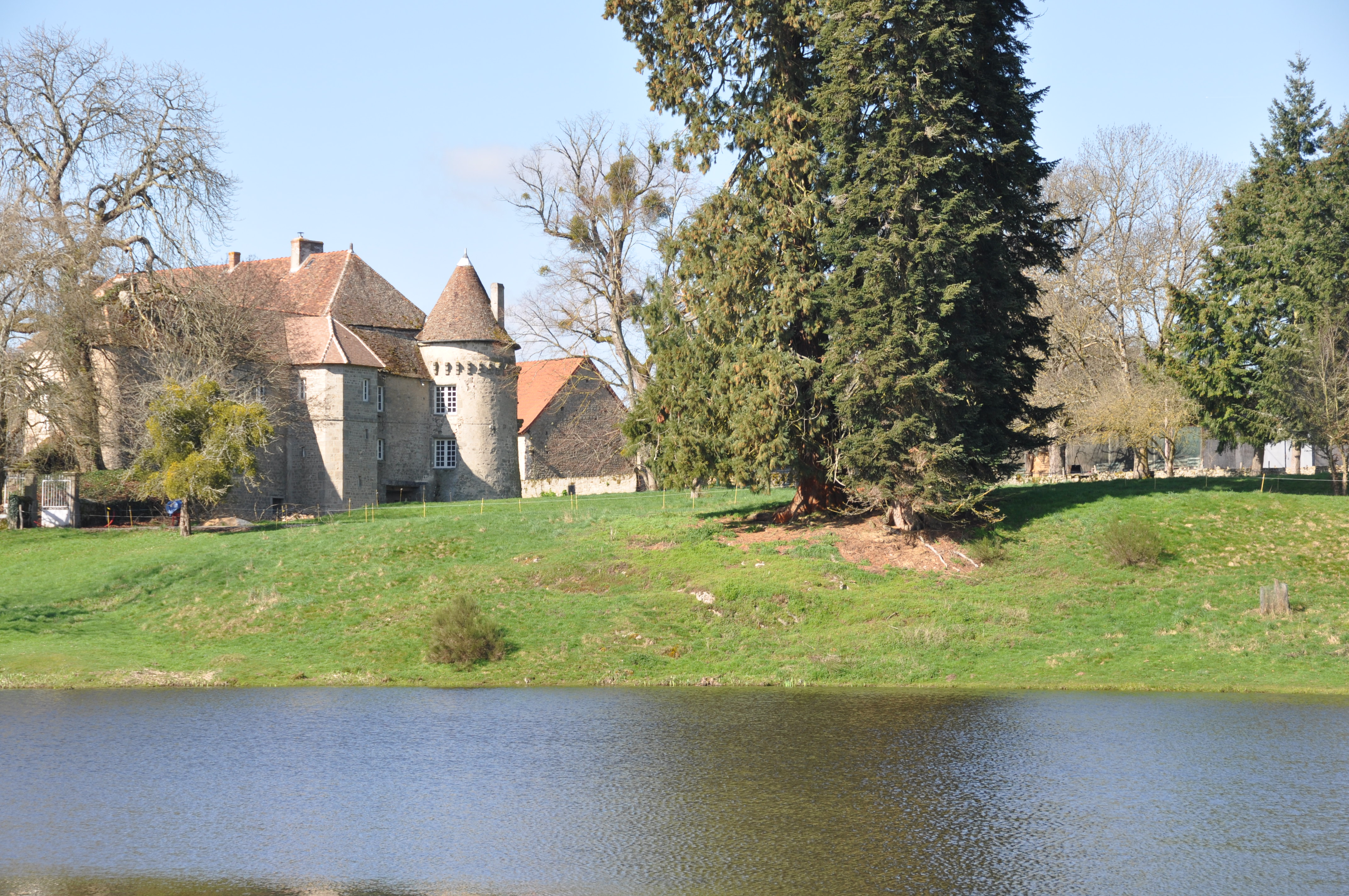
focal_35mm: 93
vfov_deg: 14.7
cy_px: 448
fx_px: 3481
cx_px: 674
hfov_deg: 21.9
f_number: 8
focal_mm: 62
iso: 200
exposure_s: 1/250
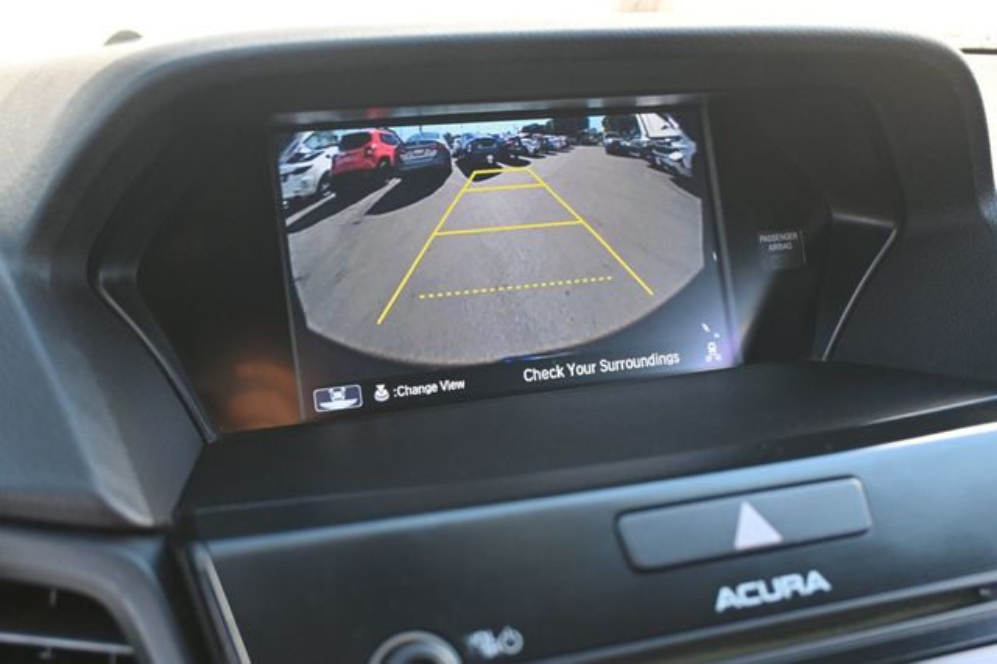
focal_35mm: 38
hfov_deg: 51.3
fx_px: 1038
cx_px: 498
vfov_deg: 35.5
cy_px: 332
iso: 500
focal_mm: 25
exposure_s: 1/125
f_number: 4.2
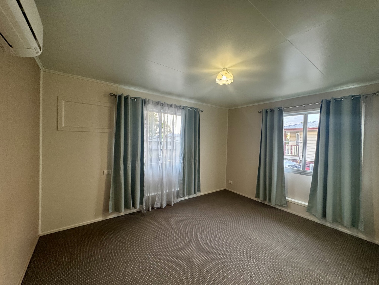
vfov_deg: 85.7
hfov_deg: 102.1
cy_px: 142
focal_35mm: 14
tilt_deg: -0.6
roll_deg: -1.7
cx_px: 190
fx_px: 153
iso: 200
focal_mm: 2.22
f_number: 2.2
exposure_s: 1/50
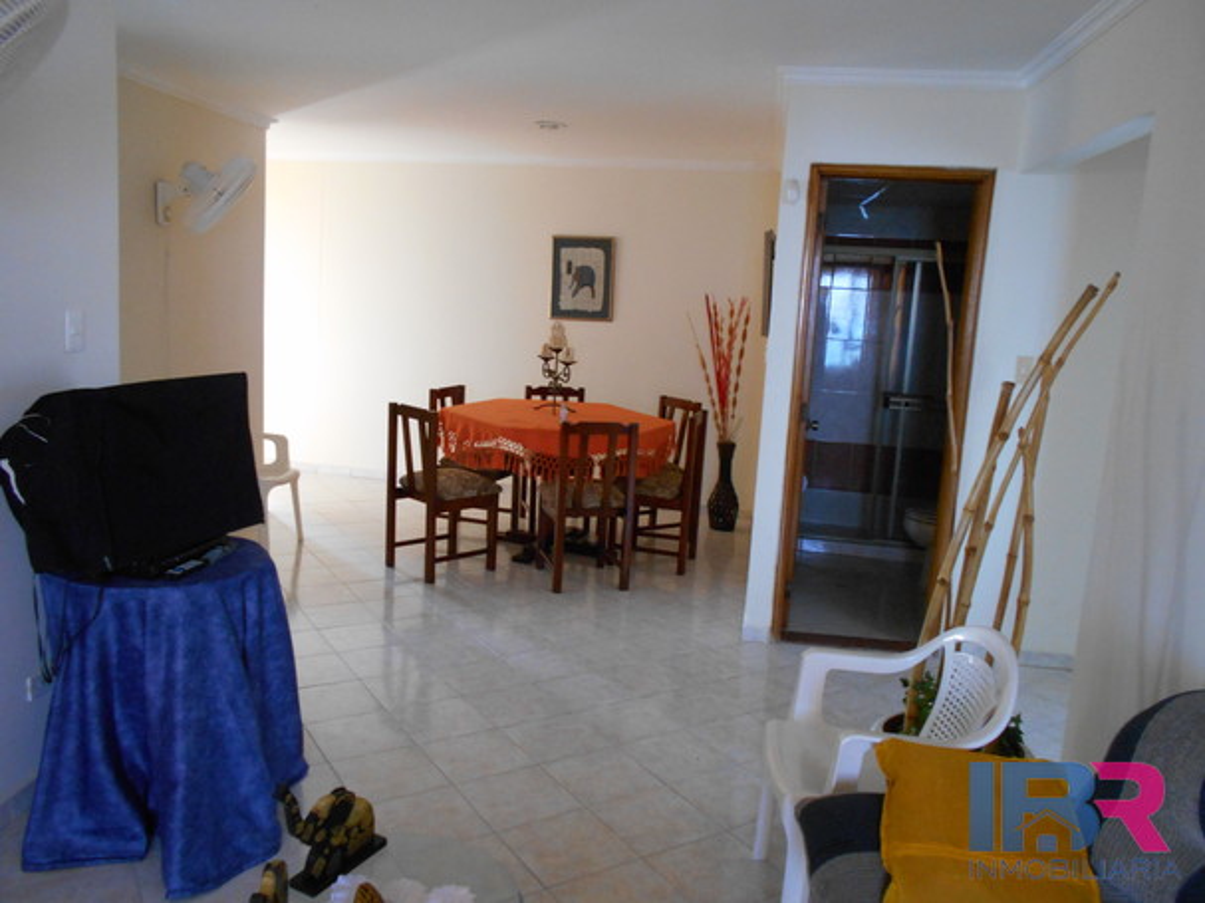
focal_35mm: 26
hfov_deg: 67.3
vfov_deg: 53.0
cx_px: 602
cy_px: 452
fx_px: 905
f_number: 3.2
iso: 400
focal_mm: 4.6
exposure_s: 1/30
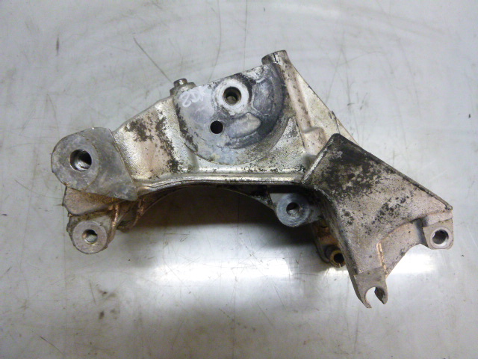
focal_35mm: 25
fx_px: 345
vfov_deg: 54.9
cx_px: 239
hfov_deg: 69.4
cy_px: 180
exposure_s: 1/40
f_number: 3.9
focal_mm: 4.5
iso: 400
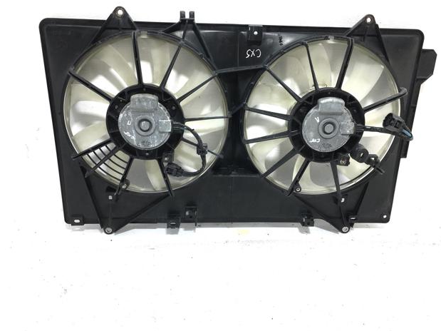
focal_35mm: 30
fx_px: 382
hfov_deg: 60.0
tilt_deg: -28.0
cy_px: 161
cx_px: 227
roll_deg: -2.8
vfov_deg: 46.8
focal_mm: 4.15
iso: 25
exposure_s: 1/127
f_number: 2.2
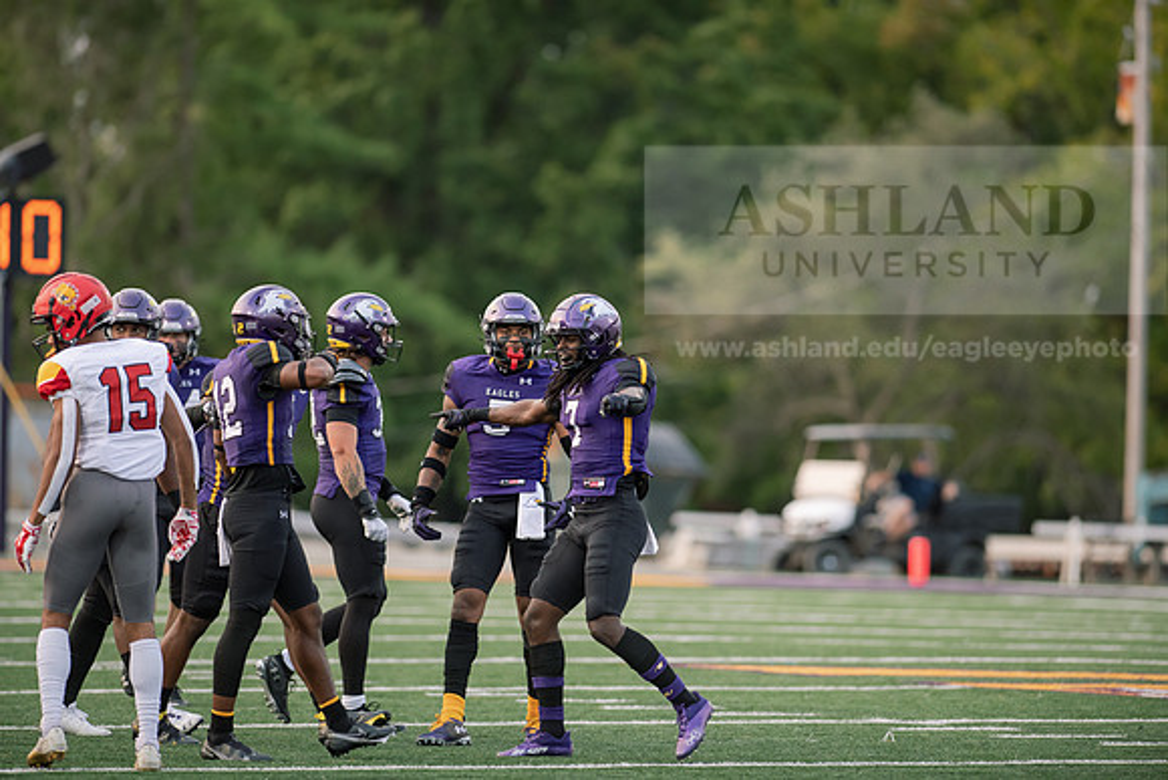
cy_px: 390
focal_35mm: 300
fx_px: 9735
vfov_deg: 4.6
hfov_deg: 6.9
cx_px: 584
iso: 1250
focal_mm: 300
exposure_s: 1/1000
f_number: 3.2
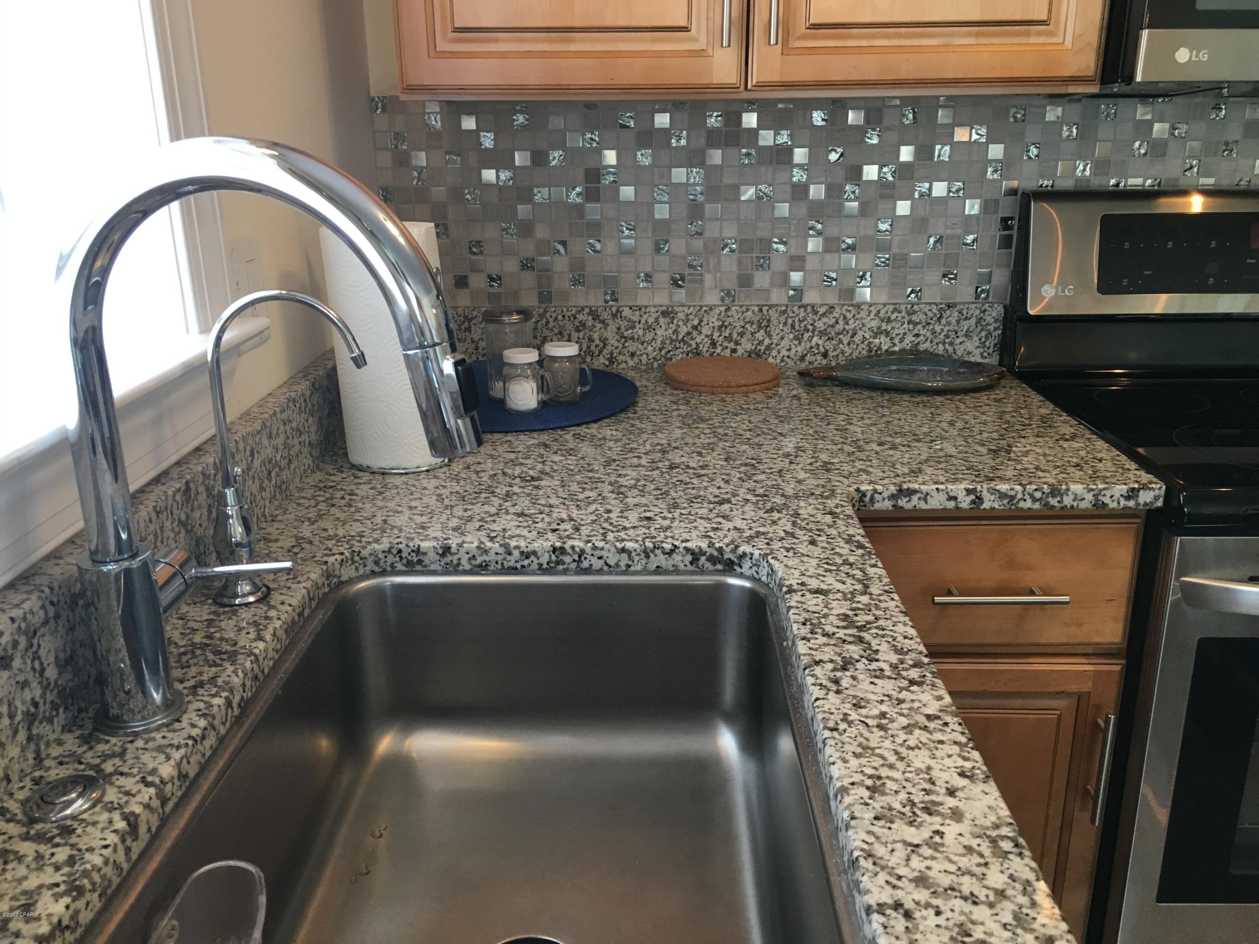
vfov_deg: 48.2
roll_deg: +0.5
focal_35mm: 29
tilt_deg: -19.4
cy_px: 472
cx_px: 630
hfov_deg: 61.7
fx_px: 1055
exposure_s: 1/30
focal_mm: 4.15
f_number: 2.2
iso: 40
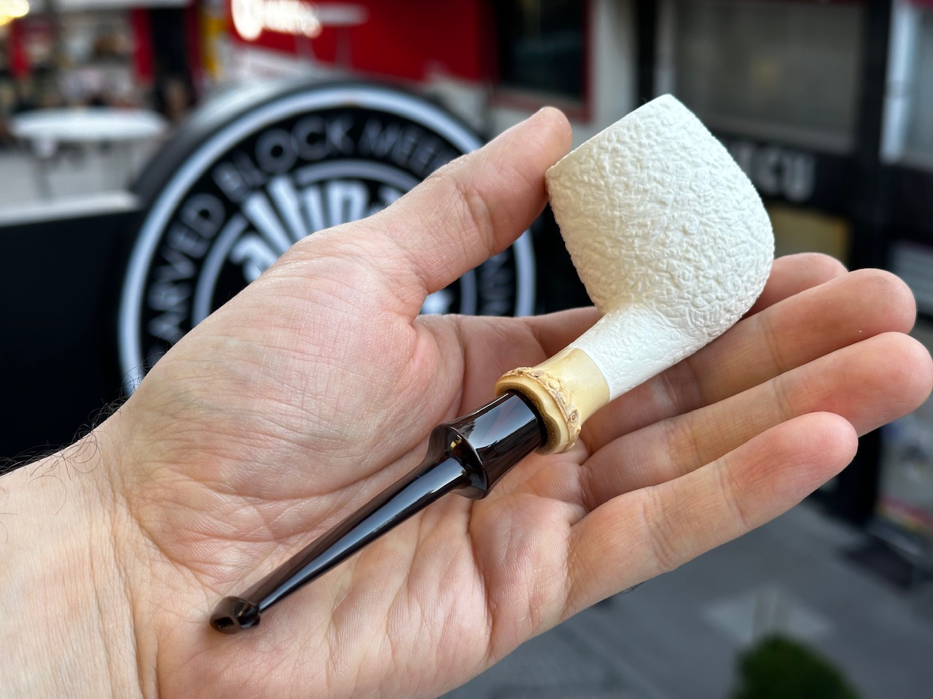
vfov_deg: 30.3
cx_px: 466
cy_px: 350
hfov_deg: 39.7
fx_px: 1294
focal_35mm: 48
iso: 40
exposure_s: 1/101
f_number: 1.78
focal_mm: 6.86
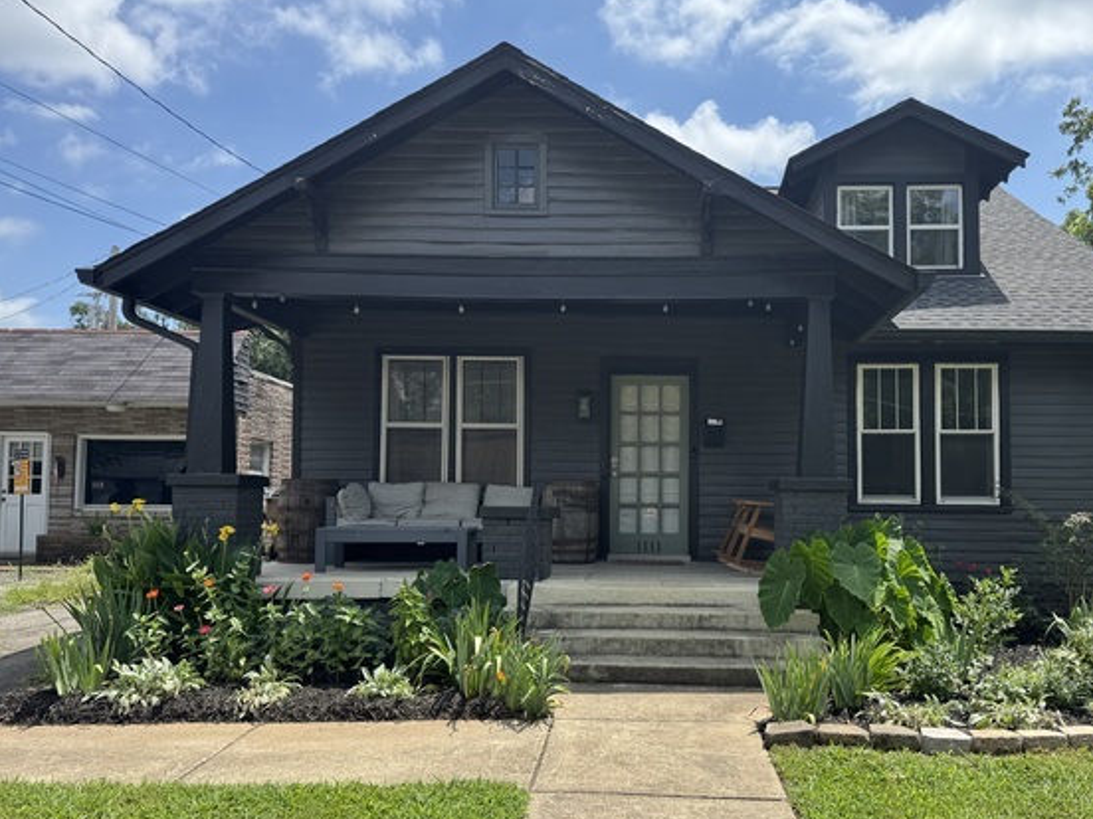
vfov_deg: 48.1
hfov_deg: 61.3
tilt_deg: +2.6
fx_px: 916
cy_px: 455
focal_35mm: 29
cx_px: 643
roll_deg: -0.7
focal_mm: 6.76
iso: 80
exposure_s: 1/2959
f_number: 1.78
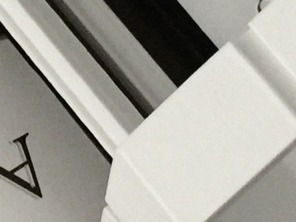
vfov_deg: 6.7
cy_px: -116
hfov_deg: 9.0
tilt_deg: -60.6
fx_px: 1873
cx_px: 92
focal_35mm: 219
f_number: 2.2
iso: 200
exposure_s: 1/8
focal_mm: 4.15
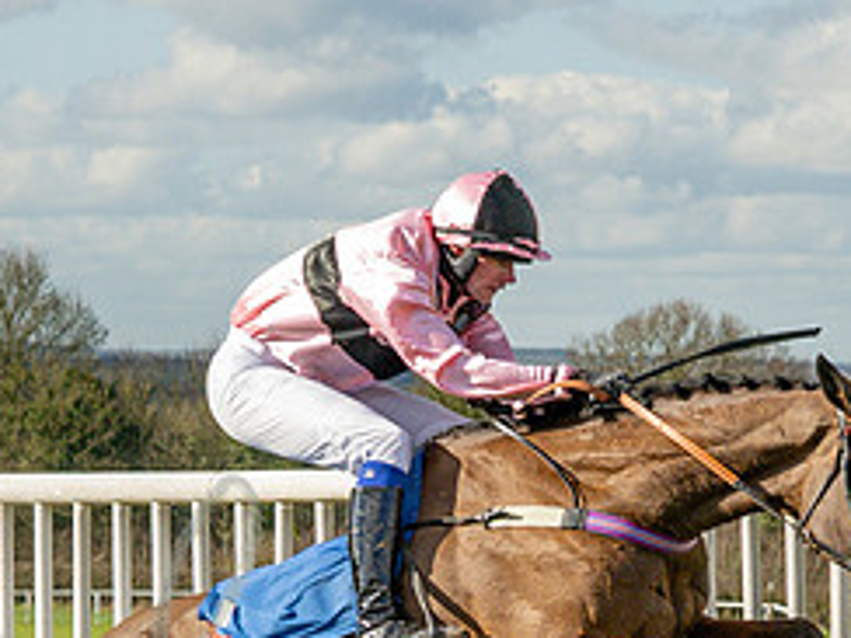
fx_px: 7105
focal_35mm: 289
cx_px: 544
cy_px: 912
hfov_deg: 6.9
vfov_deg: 5.1
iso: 200
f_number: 4
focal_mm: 43
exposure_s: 1/1600
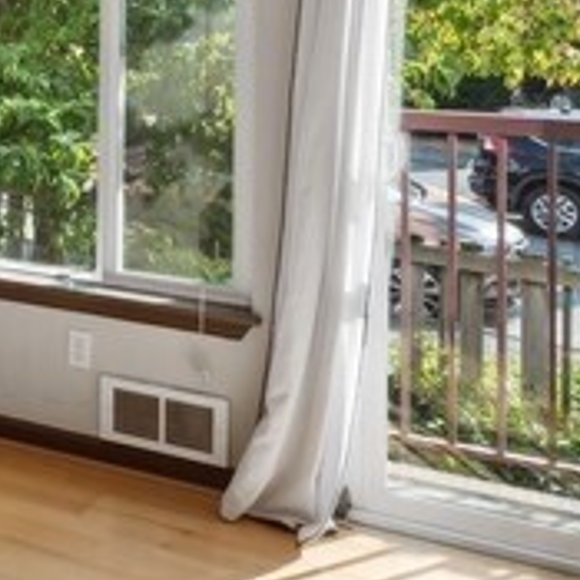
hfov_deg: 22.8
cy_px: -13
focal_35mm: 61
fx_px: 1156
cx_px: -298
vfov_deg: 26.5
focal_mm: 14
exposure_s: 1/320
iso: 200
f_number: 8
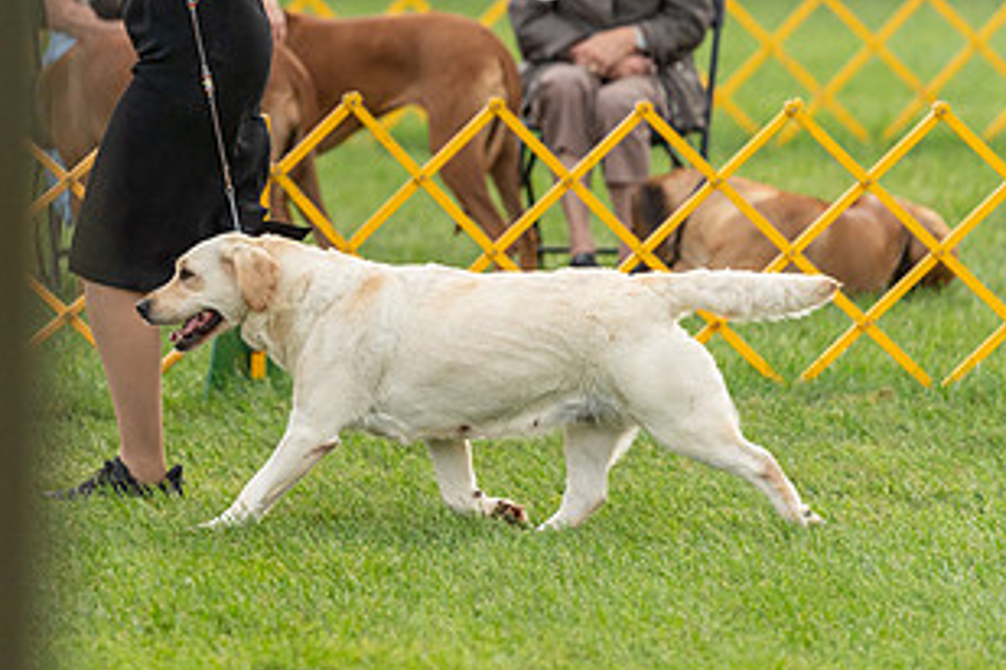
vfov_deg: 3.7
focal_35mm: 376
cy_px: 70
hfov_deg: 5.5
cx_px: 218
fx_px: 10506
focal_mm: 200
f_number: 3.2
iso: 1000
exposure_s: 1/1000
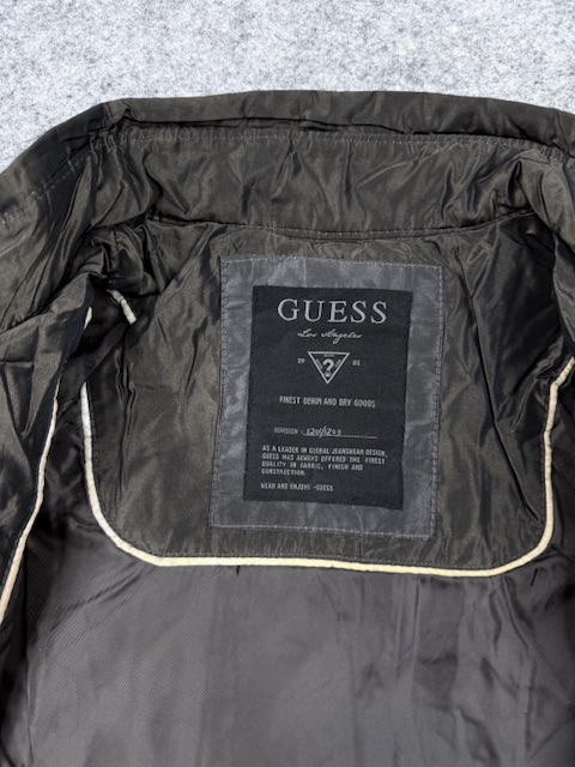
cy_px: 384
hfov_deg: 56.8
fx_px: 532
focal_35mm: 24
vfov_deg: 71.6
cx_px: 288
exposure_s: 1/100
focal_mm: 6.76
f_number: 1.78
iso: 125
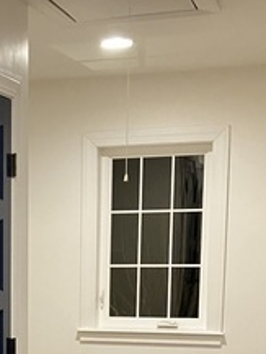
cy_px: 404
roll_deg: +0.9
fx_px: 880
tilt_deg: -10.1
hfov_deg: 16.4
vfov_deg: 21.4
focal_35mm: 86
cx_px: -65
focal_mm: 3.99
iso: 400
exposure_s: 1/40
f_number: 1.8
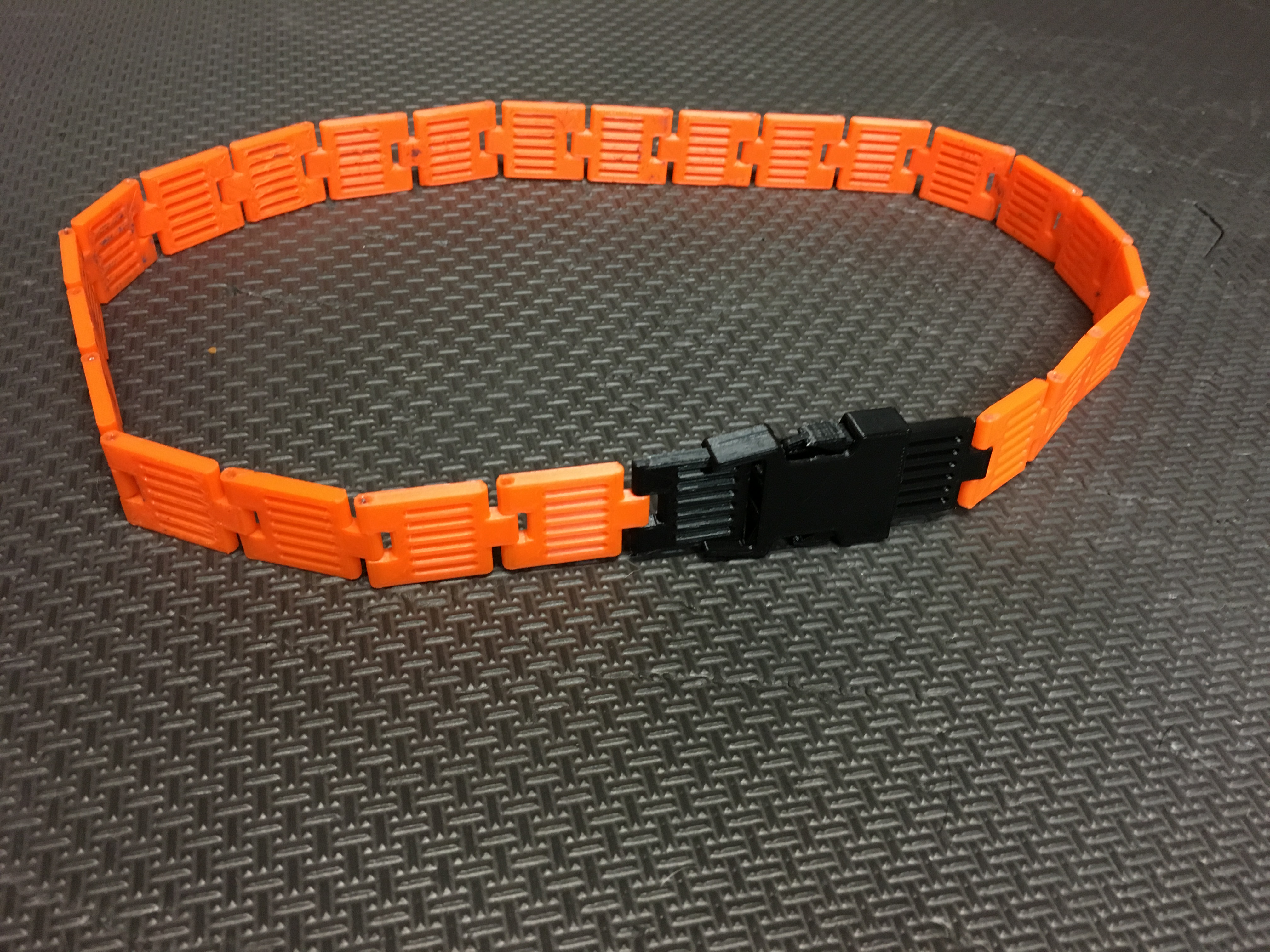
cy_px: 476
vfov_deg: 48.2
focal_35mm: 29
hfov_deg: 61.7
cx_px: 635
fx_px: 1064
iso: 200
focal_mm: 4.15
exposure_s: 1/17
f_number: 2.2
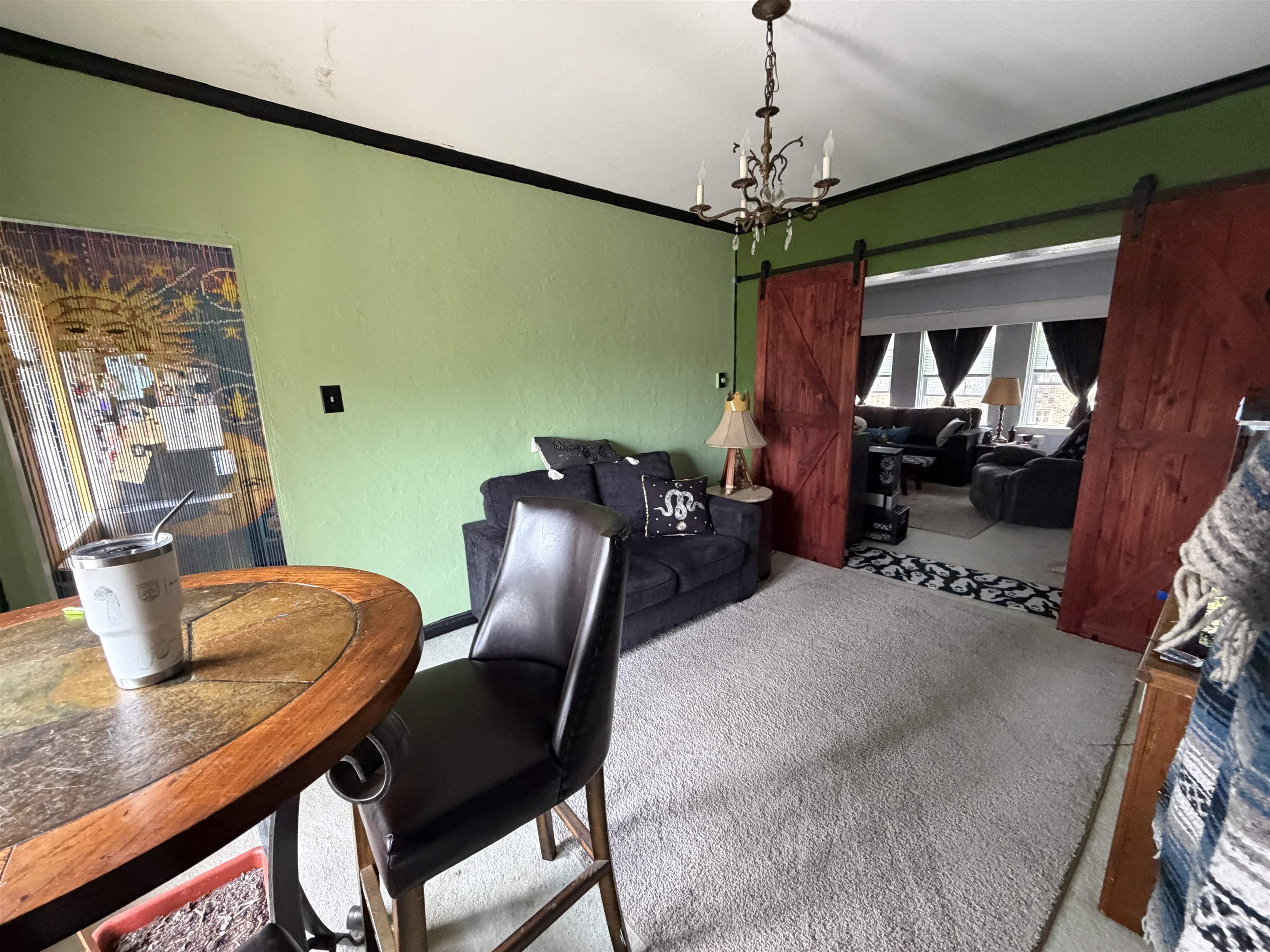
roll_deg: +2.2
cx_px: 635
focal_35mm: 14
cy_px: 476
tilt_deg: -12.9
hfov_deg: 102.1
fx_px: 514
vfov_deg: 85.7
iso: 500
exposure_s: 1/60
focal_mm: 2.22
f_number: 2.2
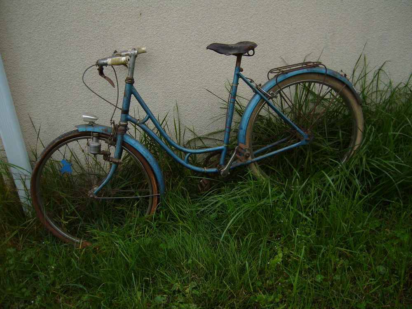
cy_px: 154
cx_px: 206
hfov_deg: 52.6
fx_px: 417
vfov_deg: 40.7
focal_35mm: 35
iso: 100
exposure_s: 1/320
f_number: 2.8
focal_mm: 5.8
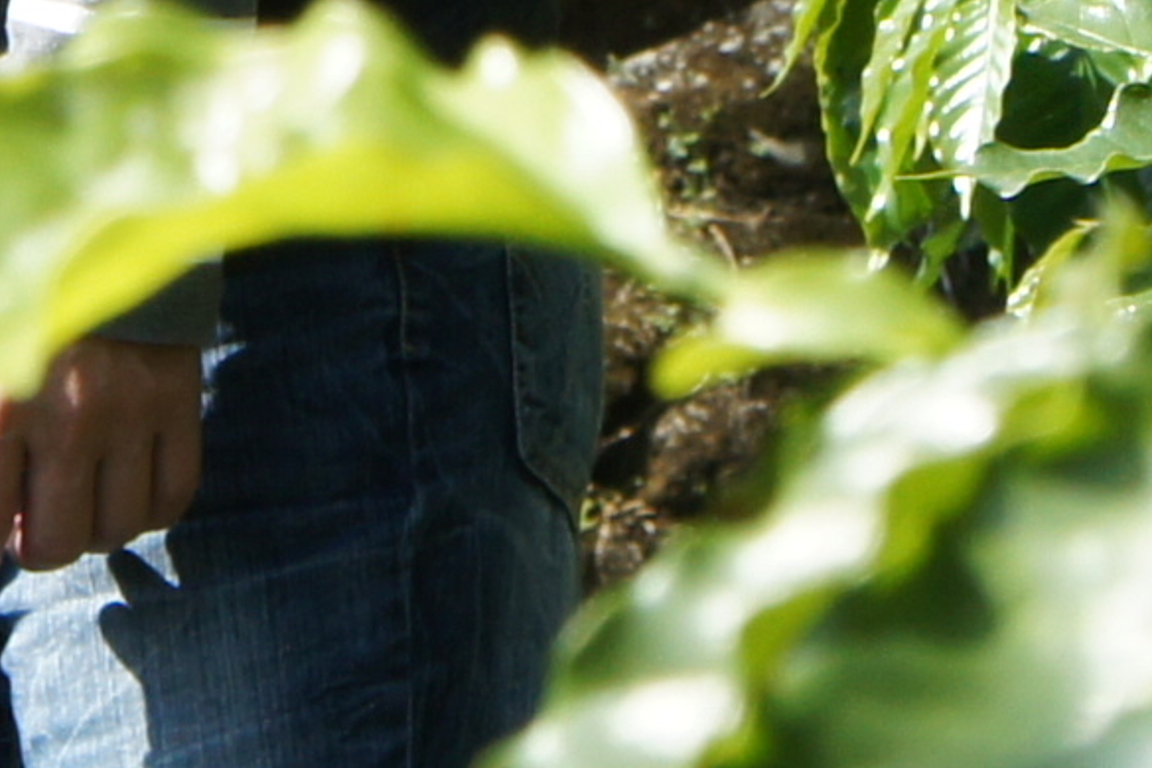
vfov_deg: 3.0
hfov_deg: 4.6
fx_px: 14331
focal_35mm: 448
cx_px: -209
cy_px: -1238
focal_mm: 38
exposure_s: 1/200
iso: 200
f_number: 8
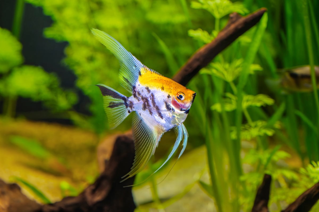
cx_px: 160
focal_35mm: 120
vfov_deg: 11.4
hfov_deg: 17.1
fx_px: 1063
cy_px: 106
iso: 4000
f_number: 8
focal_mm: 120
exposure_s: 1/125
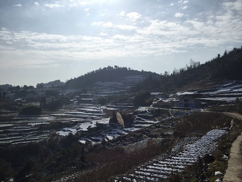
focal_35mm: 29
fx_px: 203
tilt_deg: +1.9
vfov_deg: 48.2
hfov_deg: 61.7
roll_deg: -0.3
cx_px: 121
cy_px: 91
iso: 32
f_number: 2.2
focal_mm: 4.15
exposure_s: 1/6623
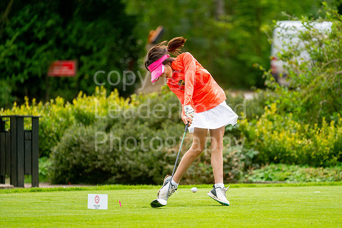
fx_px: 2851
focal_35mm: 300
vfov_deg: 4.6
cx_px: 171
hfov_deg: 6.9
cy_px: 114
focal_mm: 300
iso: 320
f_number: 4
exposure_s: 1/2000
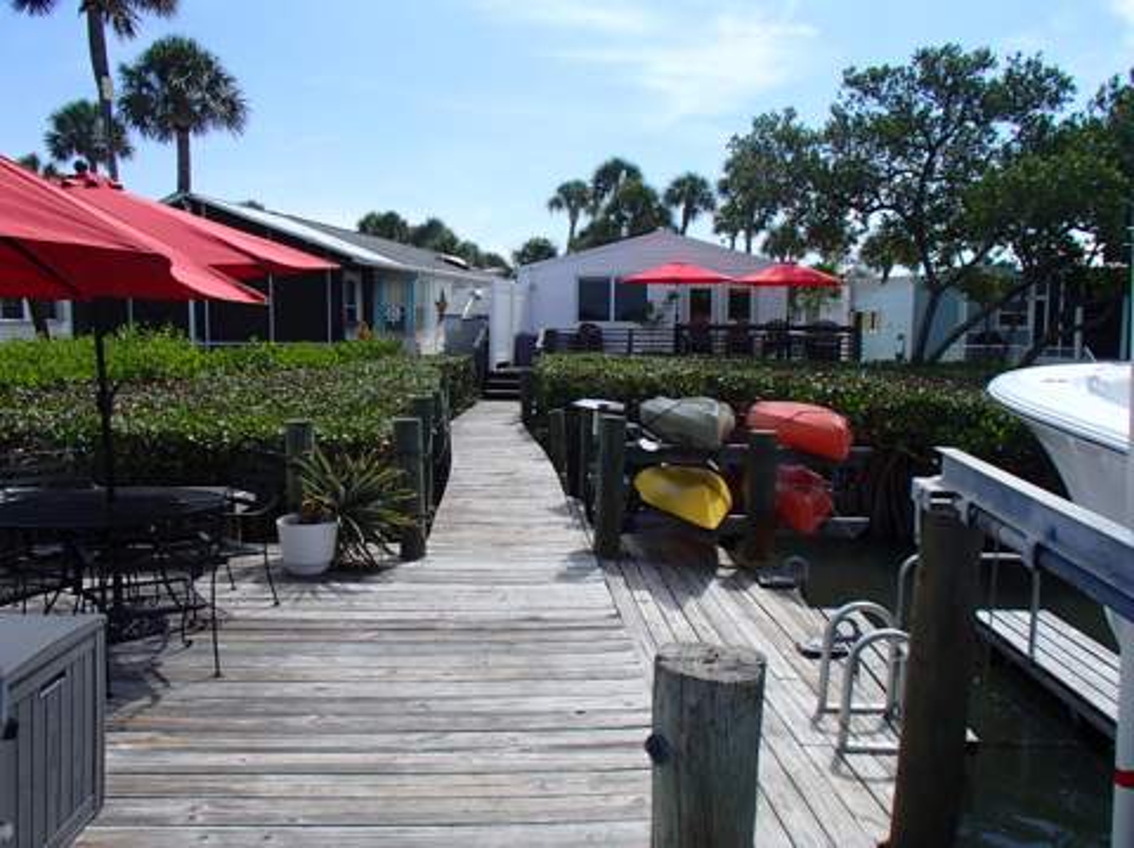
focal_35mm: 28
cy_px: 424
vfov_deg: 49.7
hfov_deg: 63.5
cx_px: 567
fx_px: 916
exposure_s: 1/125
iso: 100
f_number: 11
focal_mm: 5
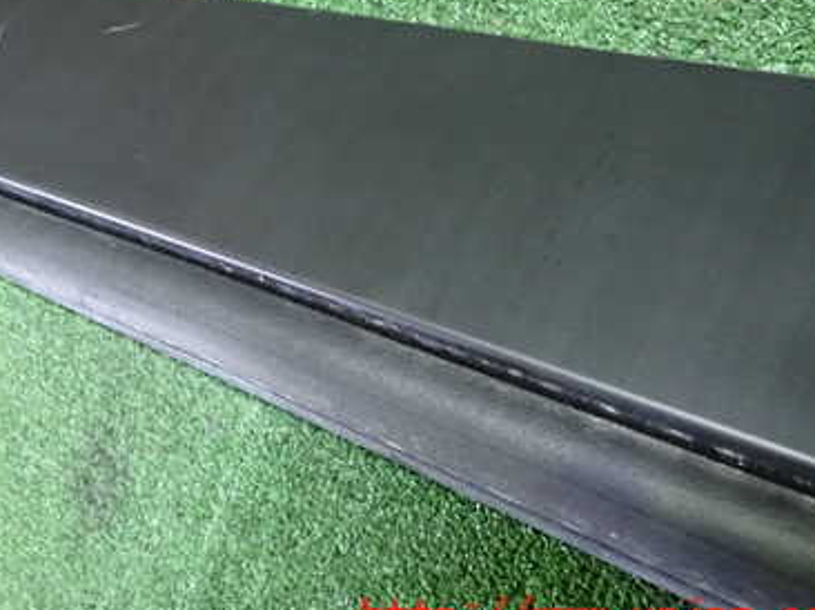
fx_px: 965
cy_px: 147
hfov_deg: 44.2
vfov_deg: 34.3
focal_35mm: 41
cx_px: 196
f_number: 2
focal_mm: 4.5
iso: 500
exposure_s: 1/30
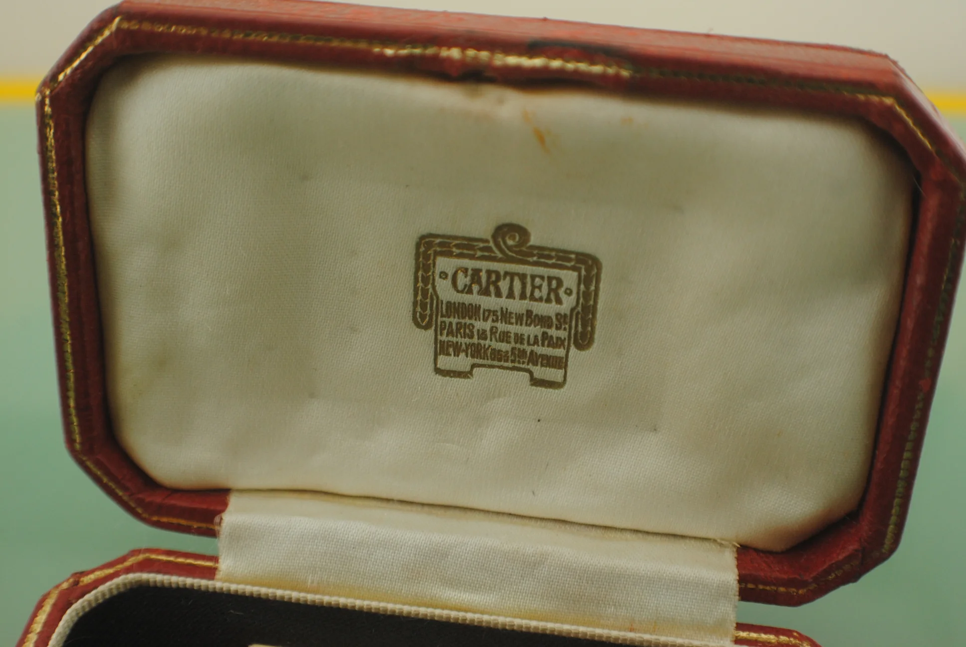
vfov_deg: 19.8
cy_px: 324
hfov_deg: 29.2
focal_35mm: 69
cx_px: 483
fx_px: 1854
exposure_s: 1/200
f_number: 5.6
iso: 400
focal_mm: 46
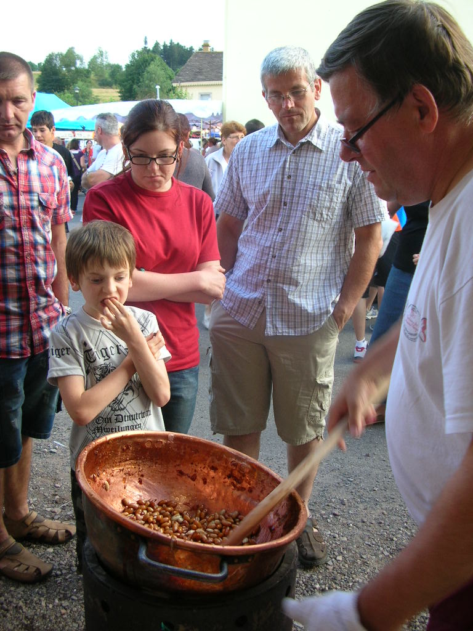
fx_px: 638
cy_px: 316
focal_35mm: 35
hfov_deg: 40.7
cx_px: 236
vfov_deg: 52.6
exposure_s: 1/55.2
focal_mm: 5.8
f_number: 2.8
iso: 50
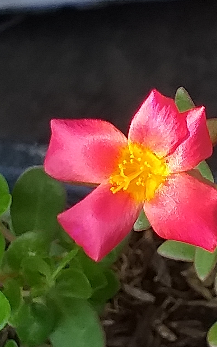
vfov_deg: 52.7
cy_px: 174
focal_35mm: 37
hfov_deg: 34.4
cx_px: 122
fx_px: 350
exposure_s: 1/386
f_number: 1.9
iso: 40
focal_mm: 3.6
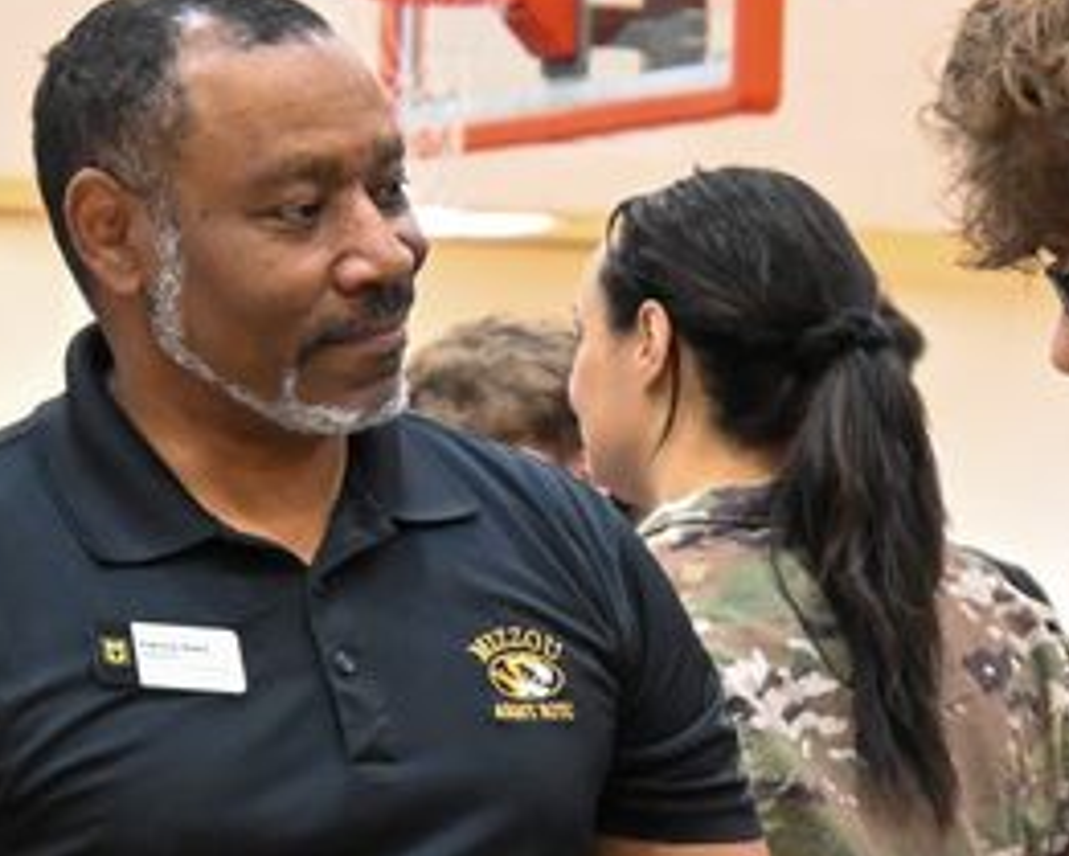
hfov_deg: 7.0
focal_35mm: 276
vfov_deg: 5.6
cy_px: 1014
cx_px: 639
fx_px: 8735
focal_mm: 50
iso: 6400
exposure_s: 1/60
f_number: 6.3
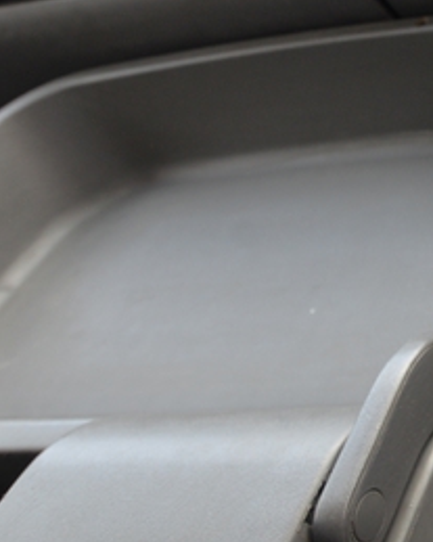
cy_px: -18
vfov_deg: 26.6
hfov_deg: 17.7
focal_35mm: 67
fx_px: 1074
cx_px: 812
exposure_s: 1/100
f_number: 5
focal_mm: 18
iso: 400
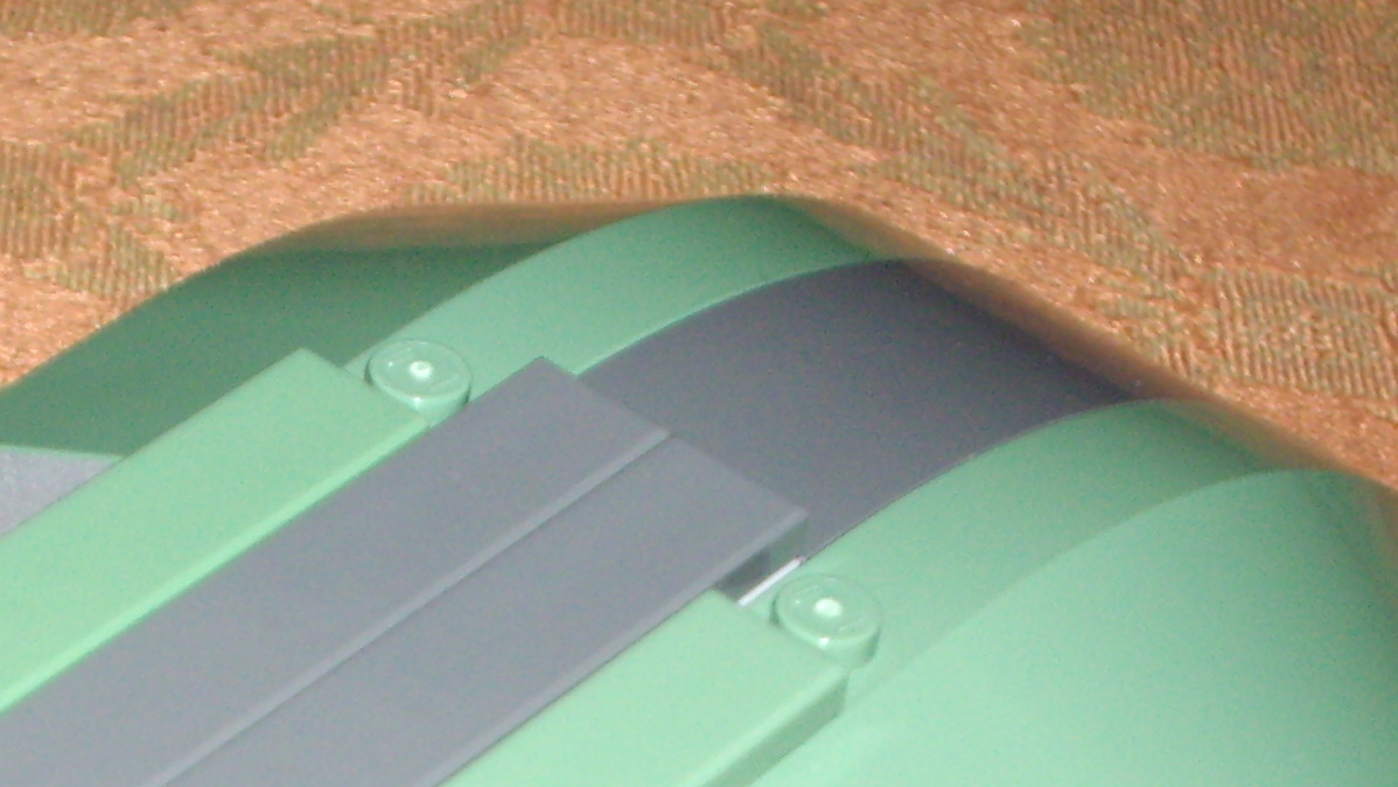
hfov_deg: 12.7
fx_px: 6265
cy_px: 1162
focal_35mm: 169
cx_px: 309
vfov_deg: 7.1
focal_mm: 10.7
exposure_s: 1/80
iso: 200
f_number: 3.6
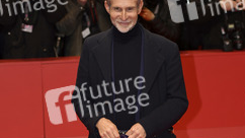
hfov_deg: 17.7
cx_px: 127
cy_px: 151
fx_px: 786
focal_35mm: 121
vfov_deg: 9.9
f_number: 3.5
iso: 800
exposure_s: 1/400
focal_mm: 70
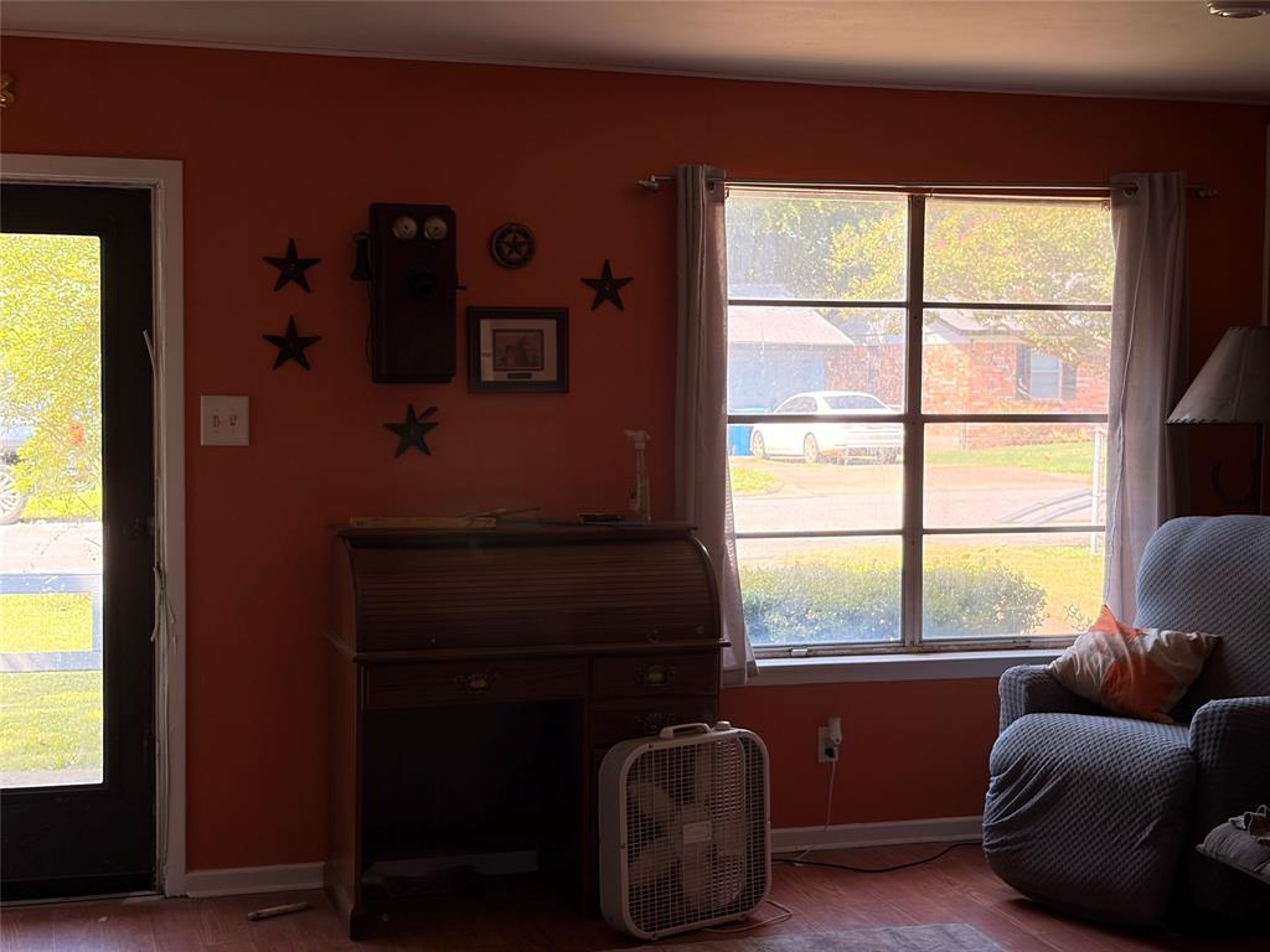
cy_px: 476
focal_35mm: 52
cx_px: 635
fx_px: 1908
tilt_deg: -1.3
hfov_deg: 36.8
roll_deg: -0.1
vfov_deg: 28.0
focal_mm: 5.96
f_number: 1.6
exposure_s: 1/170
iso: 50
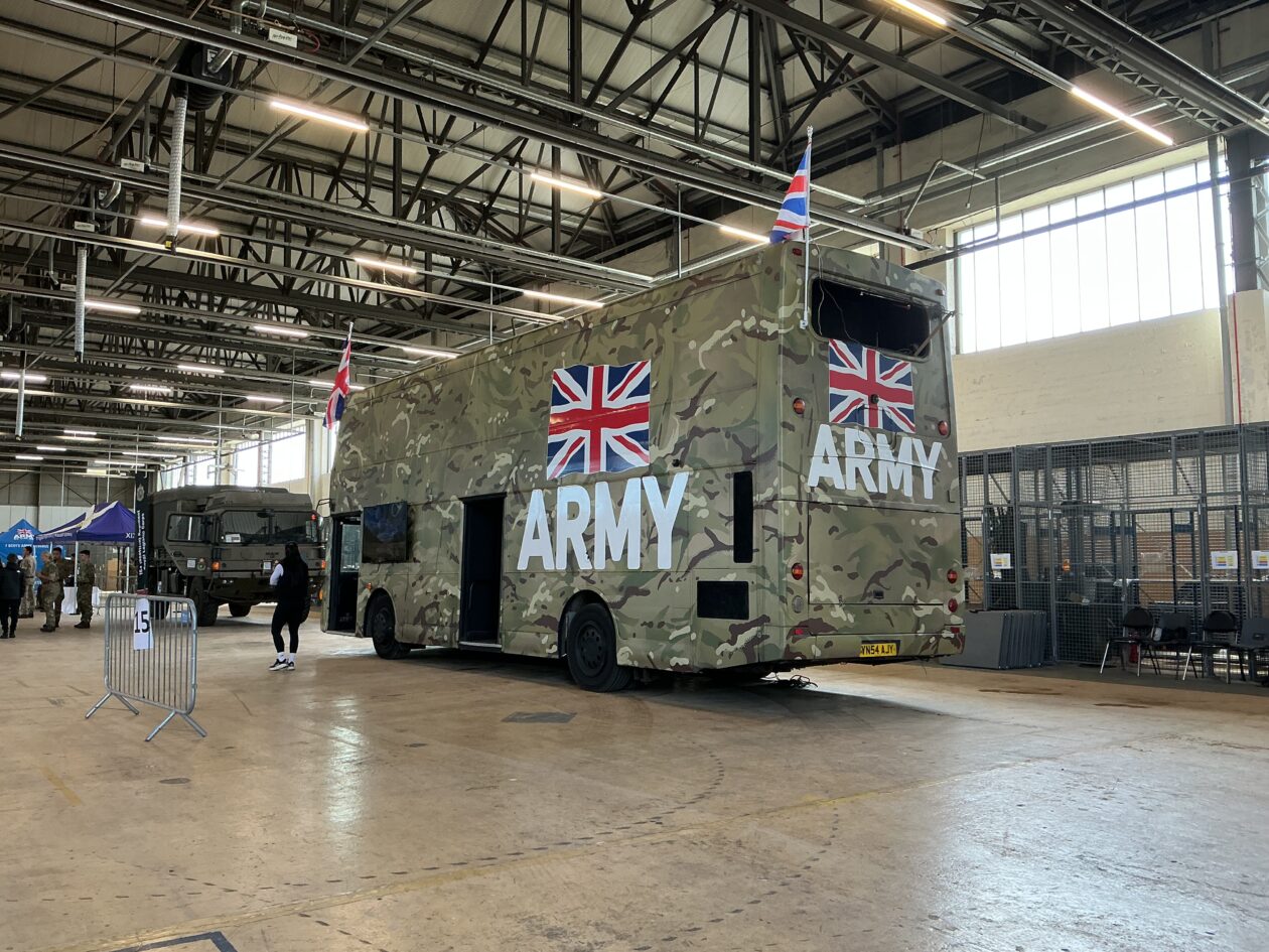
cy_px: 476
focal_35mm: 29
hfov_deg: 61.7
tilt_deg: +6.1
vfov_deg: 48.2
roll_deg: -0.1
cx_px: 634
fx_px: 1063
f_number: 1.8
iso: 50
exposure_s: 1/120
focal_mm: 3
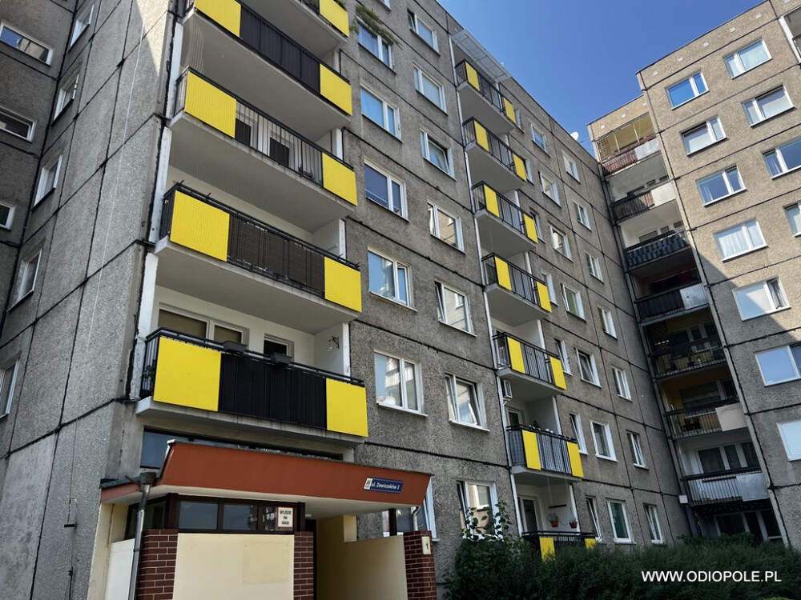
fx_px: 602
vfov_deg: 53.1
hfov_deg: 67.3
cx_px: 400
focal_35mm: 26
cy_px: 300
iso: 50
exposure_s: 1/1972
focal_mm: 5.7
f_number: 1.5
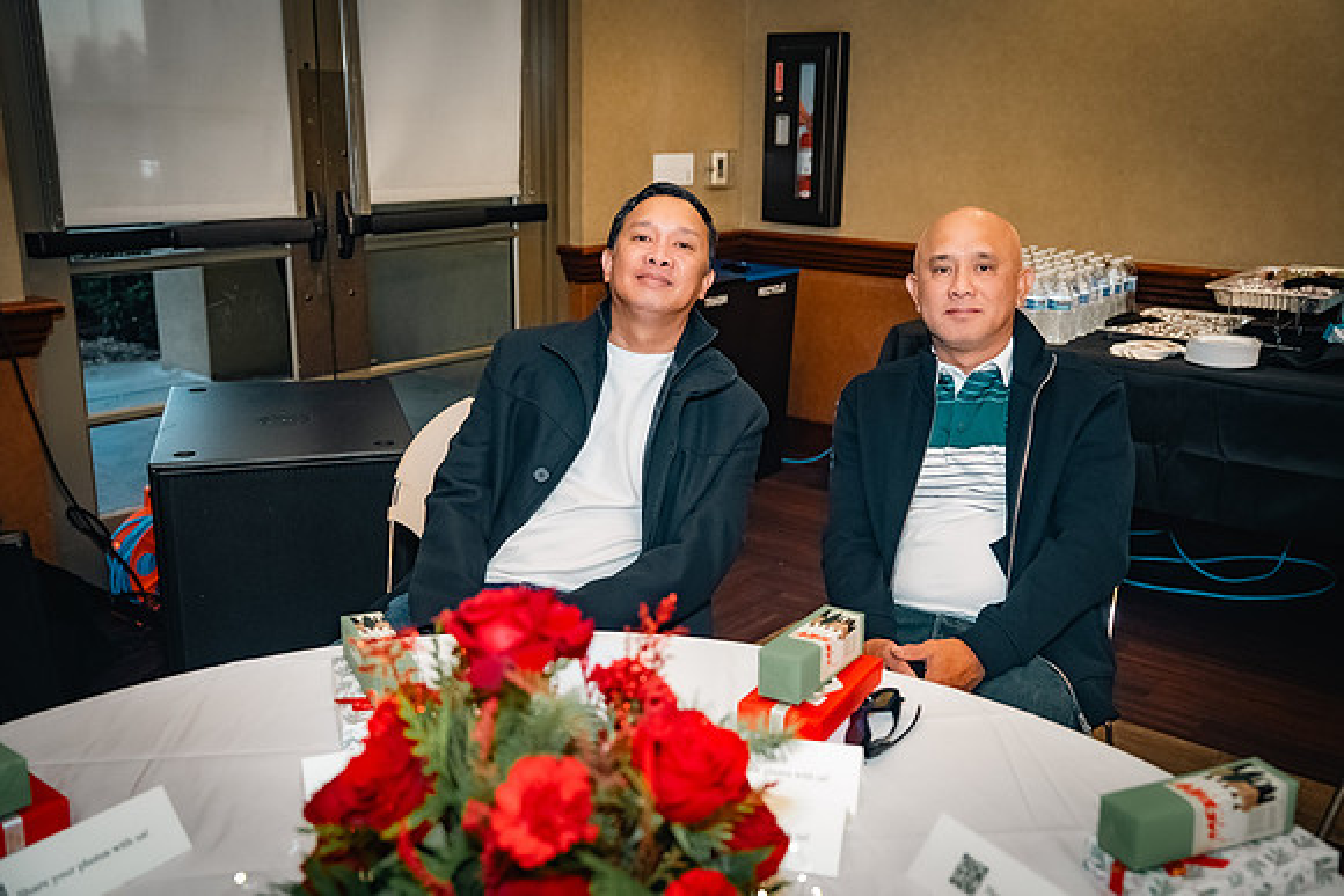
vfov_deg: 38.9
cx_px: 672
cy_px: 448
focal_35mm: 34
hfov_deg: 55.8
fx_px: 1270
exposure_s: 1/100
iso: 1600
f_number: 3.5
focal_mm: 34
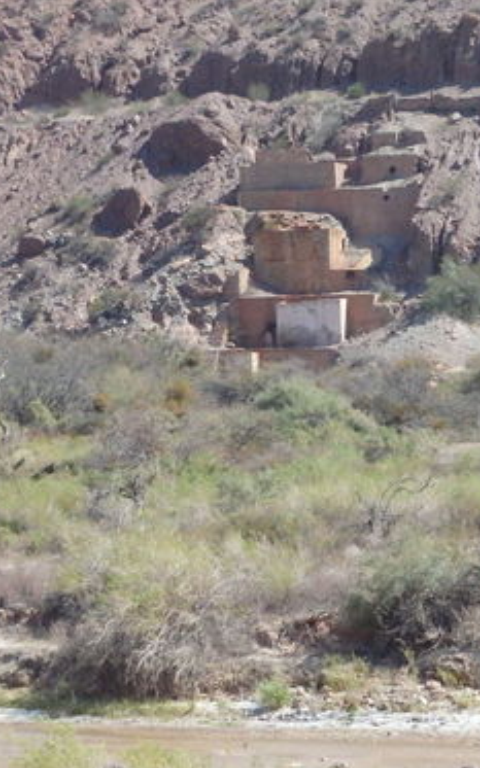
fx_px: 4167
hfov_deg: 6.6
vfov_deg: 10.5
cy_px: 384
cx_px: 260
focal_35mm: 199
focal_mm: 25
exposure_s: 1/2000
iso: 1250
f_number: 5.9
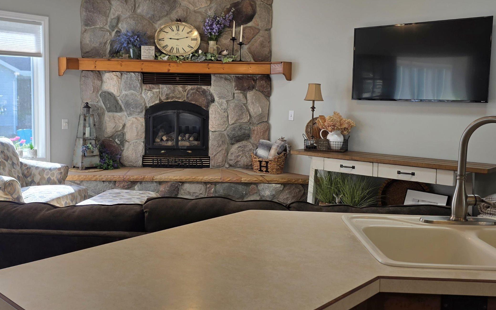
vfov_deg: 35.2
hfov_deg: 53.8
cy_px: 128
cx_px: 214
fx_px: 487
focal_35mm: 36
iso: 25
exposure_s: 1/120
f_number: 1.7
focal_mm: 6.3
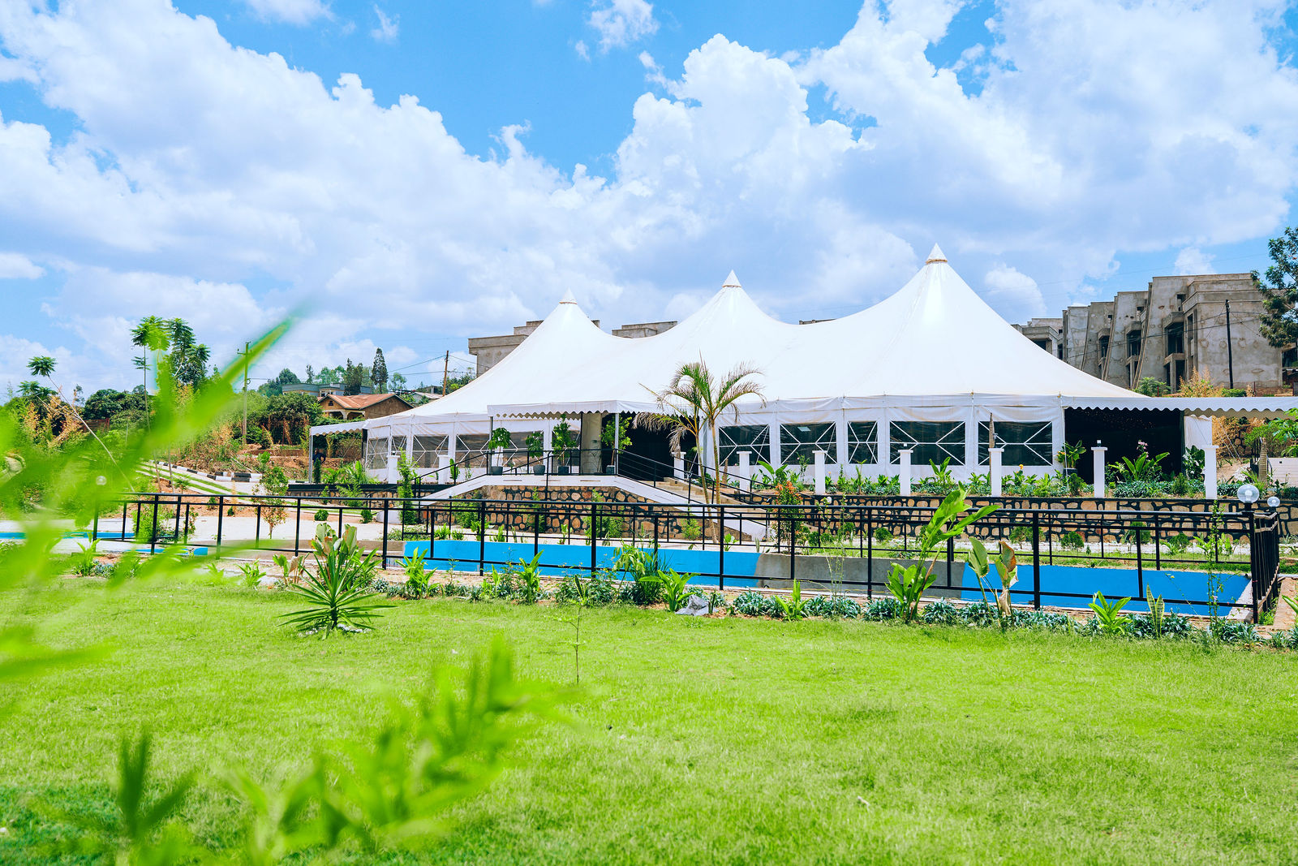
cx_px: 649
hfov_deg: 61.9
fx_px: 1082
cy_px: 433
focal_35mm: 30
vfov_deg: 43.6
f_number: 2.8
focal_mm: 30
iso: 200
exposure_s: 1/4000
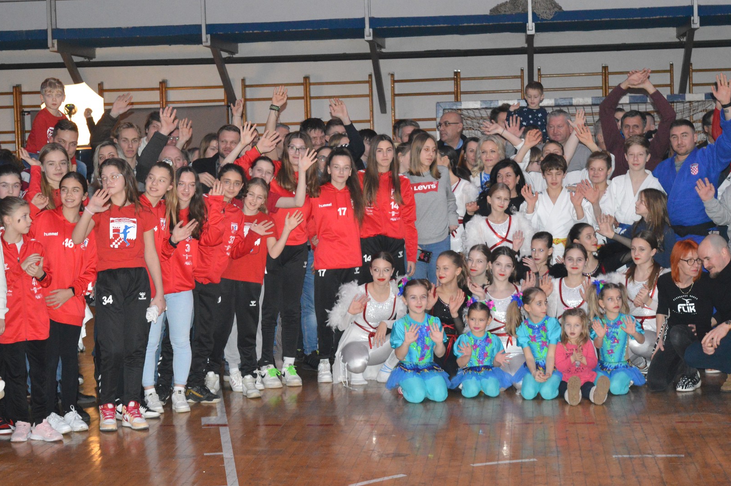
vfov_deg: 16.3
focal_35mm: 84
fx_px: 1694
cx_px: 366
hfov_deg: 24.3
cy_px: 245
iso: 3200
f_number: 5.6
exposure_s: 1/60
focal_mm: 55
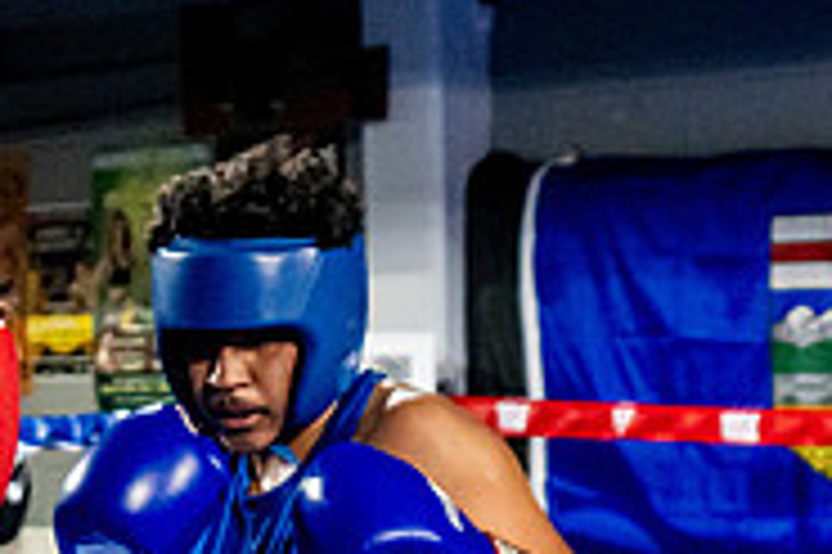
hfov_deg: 12.5
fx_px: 3764
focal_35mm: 163
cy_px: 854
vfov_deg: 8.2
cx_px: 135
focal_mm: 35
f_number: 2.8
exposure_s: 1/800
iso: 5000
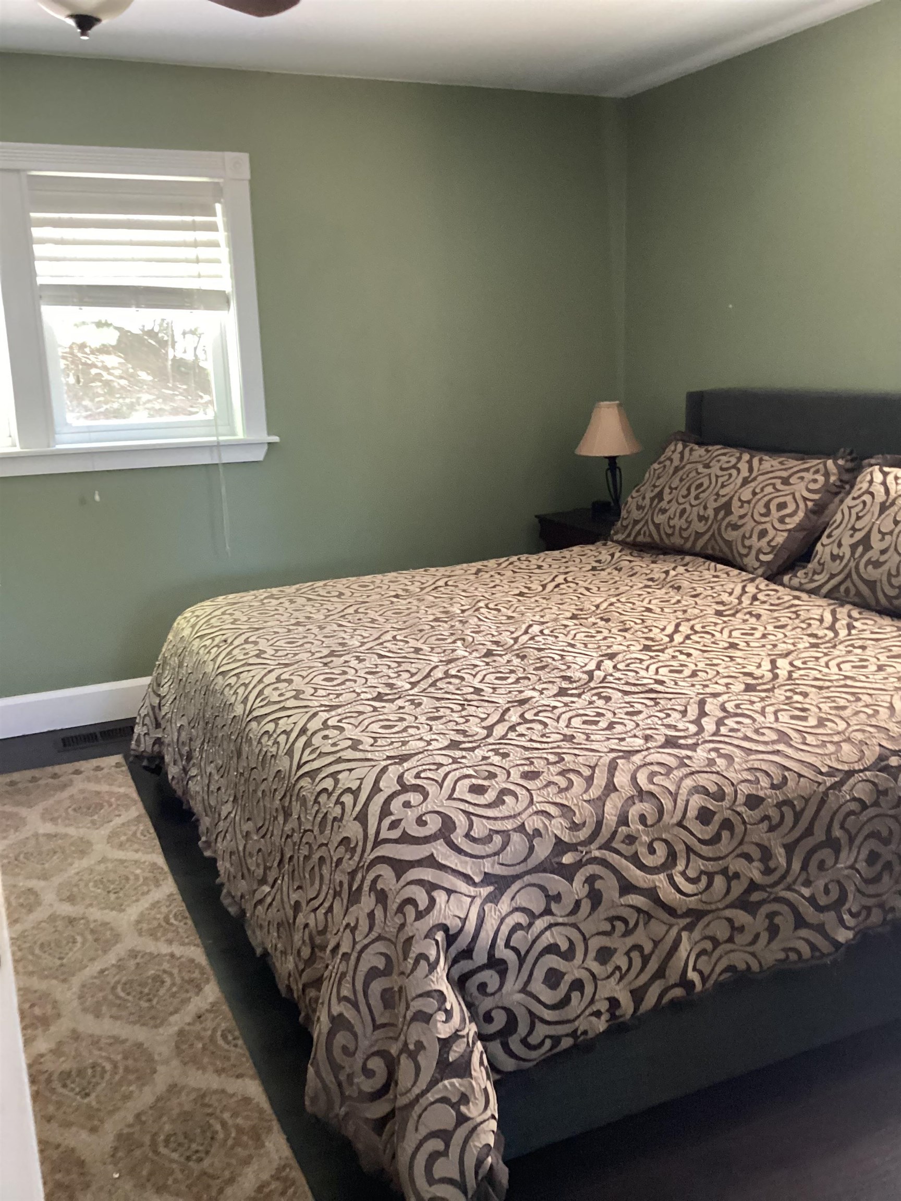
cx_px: 450
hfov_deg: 45.4
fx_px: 1076
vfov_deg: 58.4
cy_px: 600
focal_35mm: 31
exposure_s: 1/25
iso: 320
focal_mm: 3.3
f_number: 2.4
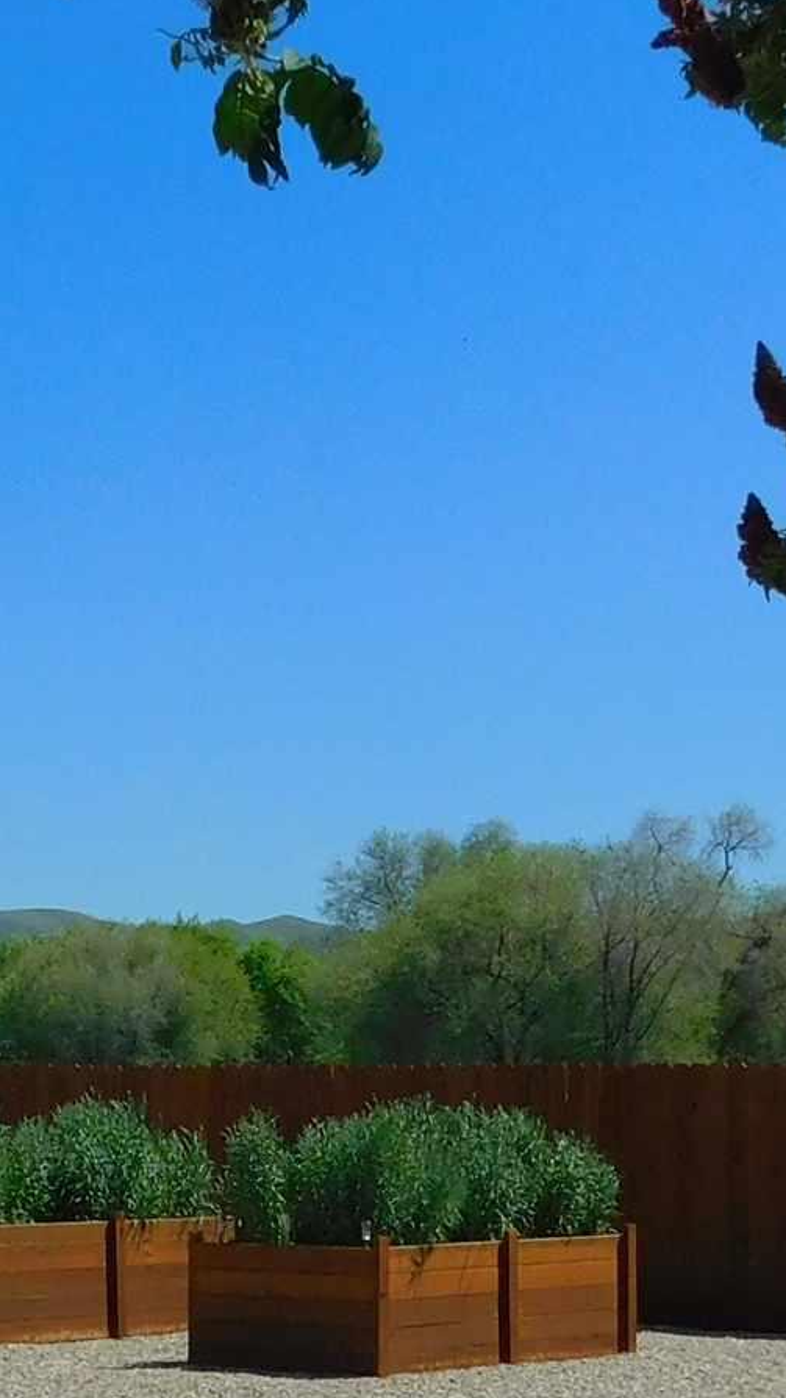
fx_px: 3189
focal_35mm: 86
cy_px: 1015
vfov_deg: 24.5
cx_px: 223
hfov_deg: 14.0
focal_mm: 4
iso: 125
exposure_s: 1/800
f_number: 6
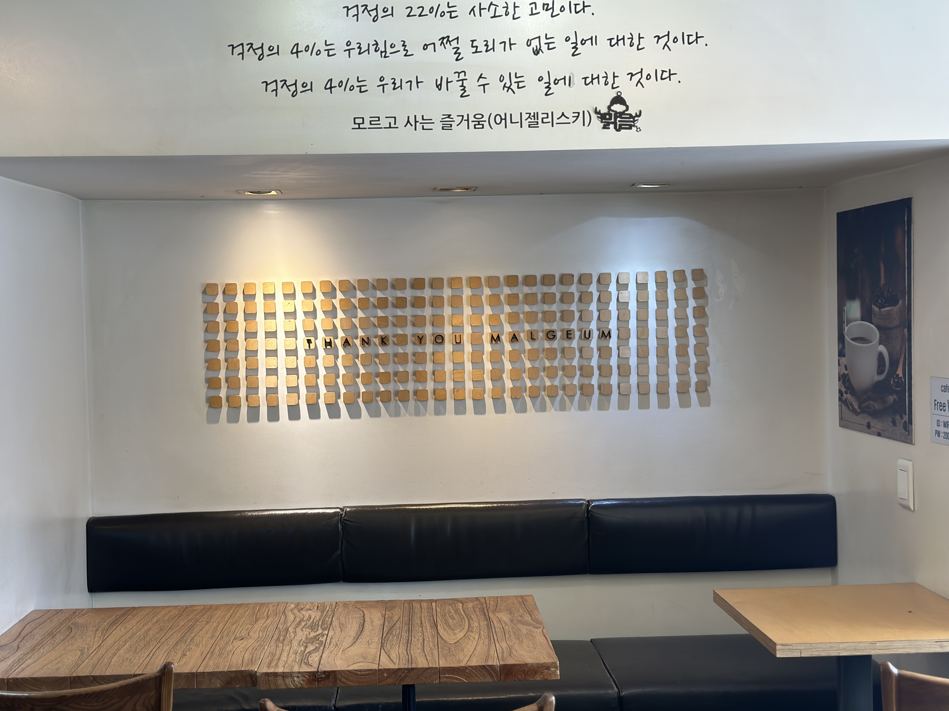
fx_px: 1316
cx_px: 474
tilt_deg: -2.9
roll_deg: +0.6
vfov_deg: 30.3
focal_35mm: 48
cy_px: 356
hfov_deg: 39.7
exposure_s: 1/166
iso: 64
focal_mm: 6.86
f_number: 1.78
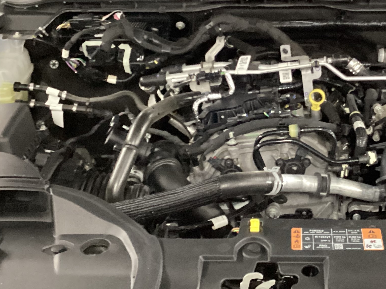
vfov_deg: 22.3
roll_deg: +0.1
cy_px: 133
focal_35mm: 66
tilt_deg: -27.0
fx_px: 736
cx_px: 280
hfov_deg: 29.0
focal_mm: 3.3
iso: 640
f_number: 2.4
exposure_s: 1/20
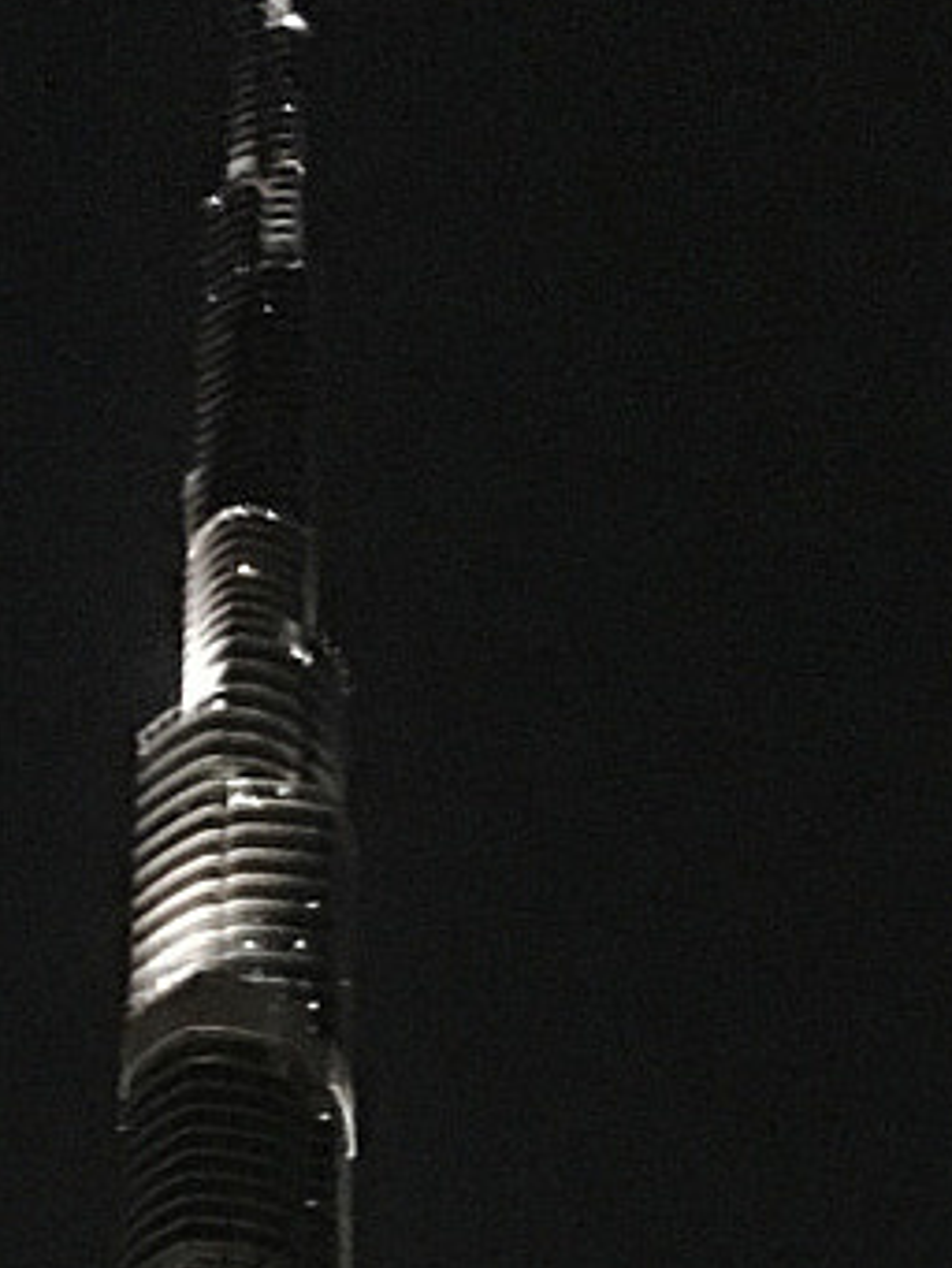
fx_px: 4984
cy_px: 2625
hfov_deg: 10.9
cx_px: 320
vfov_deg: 12.5
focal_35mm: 136
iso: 320
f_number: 2.2
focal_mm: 4.15
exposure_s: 1/4
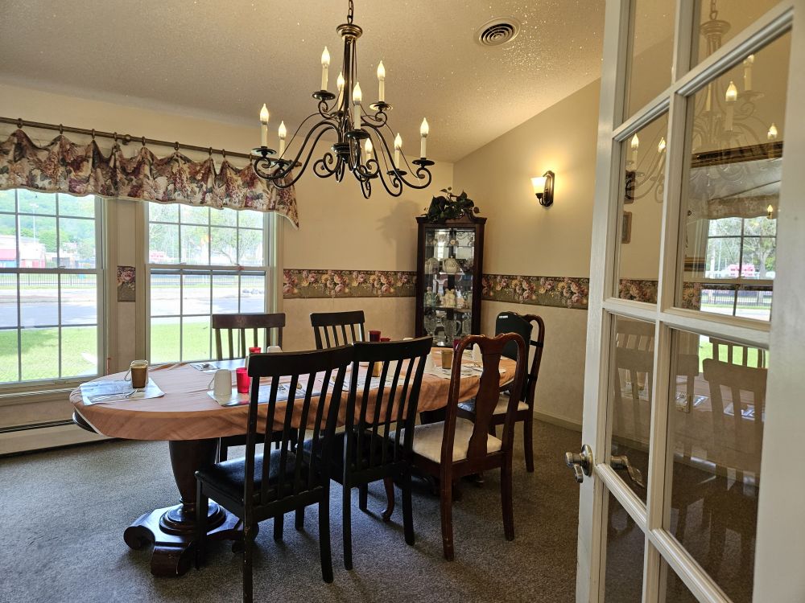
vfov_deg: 58.9
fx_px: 535
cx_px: 402
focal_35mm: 23
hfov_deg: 73.9
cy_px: 302
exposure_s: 1/120
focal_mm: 5.4
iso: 200
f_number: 1.8
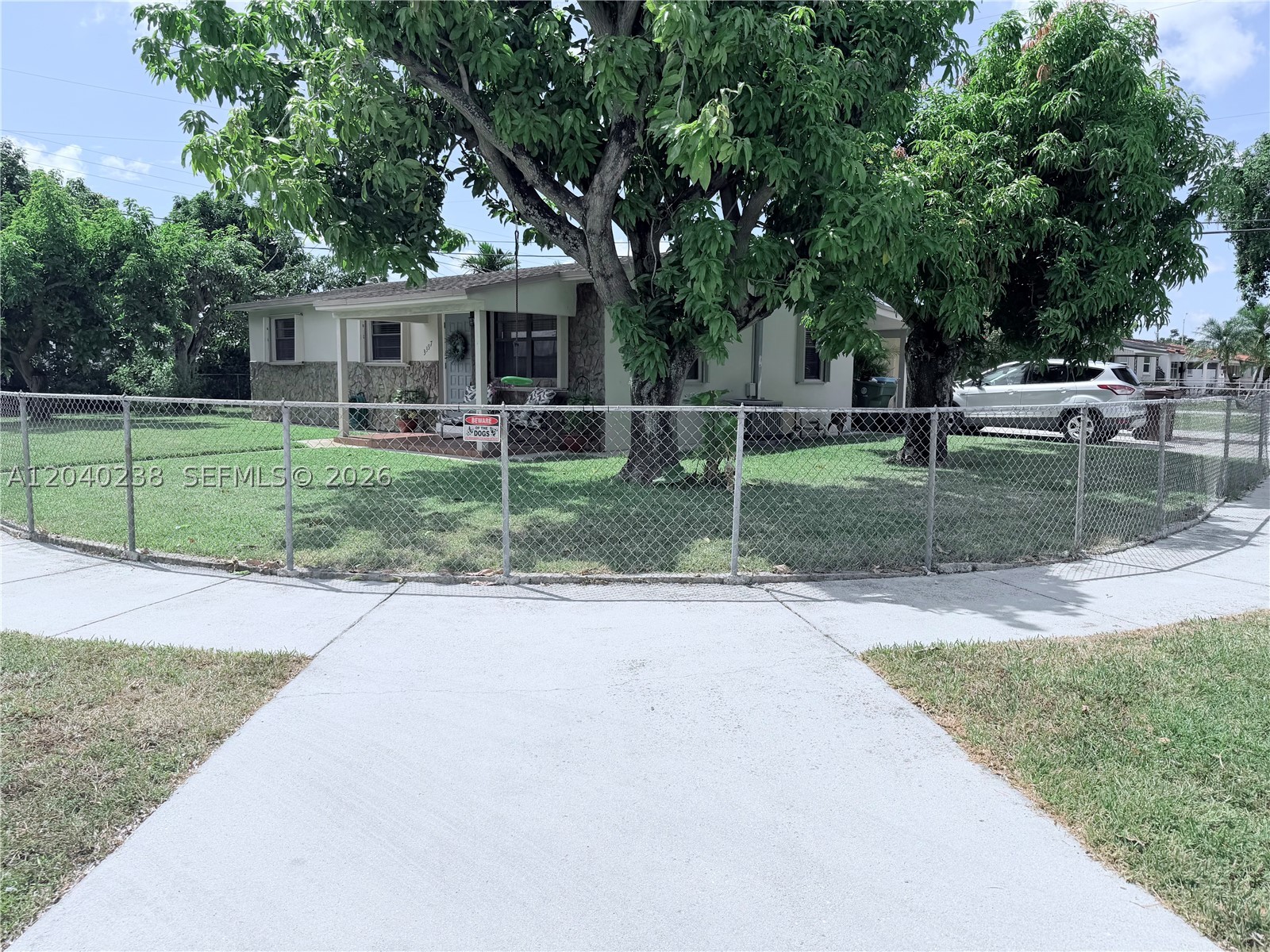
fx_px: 881
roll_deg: +0.8
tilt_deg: -4.6
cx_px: 635
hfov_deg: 71.6
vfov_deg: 56.8
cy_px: 476
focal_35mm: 24
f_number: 1.78
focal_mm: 6.76
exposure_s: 1/8130
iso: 80
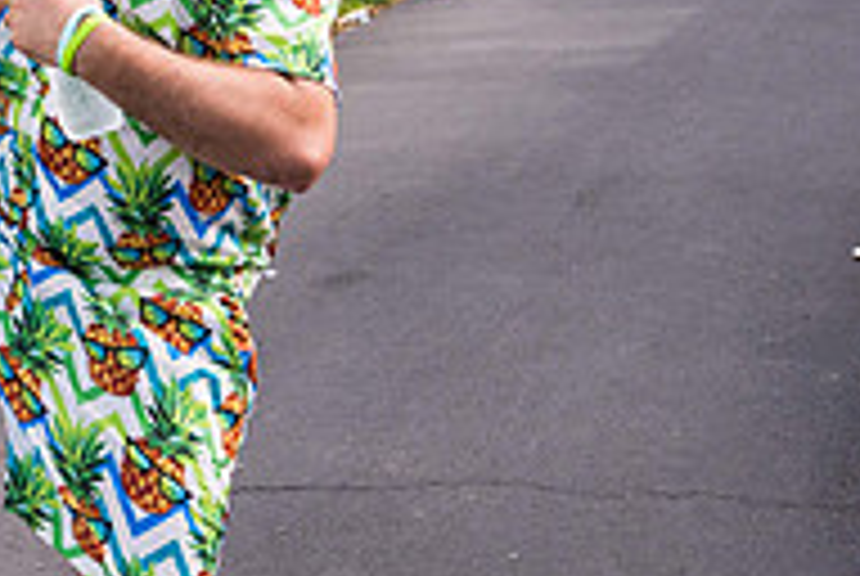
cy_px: -20
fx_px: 2177
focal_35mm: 91
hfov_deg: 20.6
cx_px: -225
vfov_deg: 14.8
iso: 500
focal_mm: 30
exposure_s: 1/500
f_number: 4
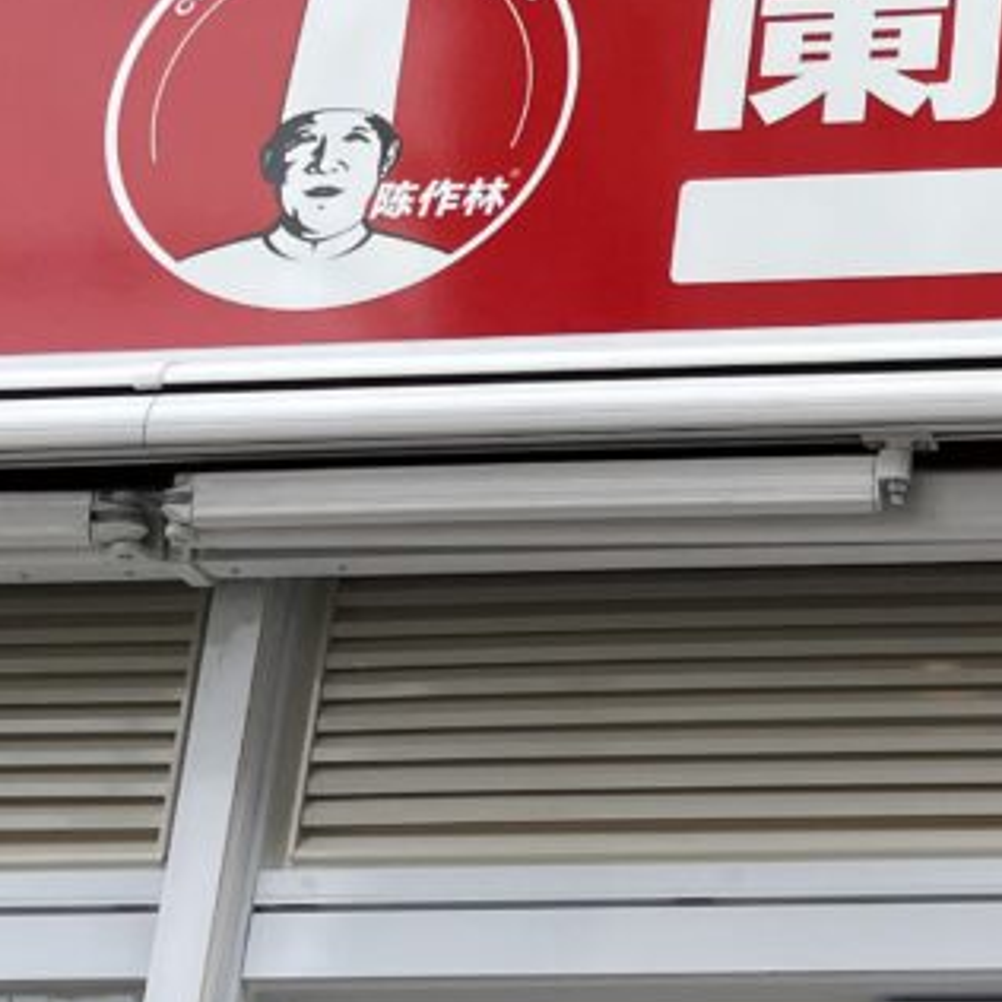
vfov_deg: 18.4
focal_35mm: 93
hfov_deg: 17.3
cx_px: 1367
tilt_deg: +17.9
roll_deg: -1.7
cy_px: 891
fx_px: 3046
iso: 50
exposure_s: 1/871
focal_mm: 5.1
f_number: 1.6
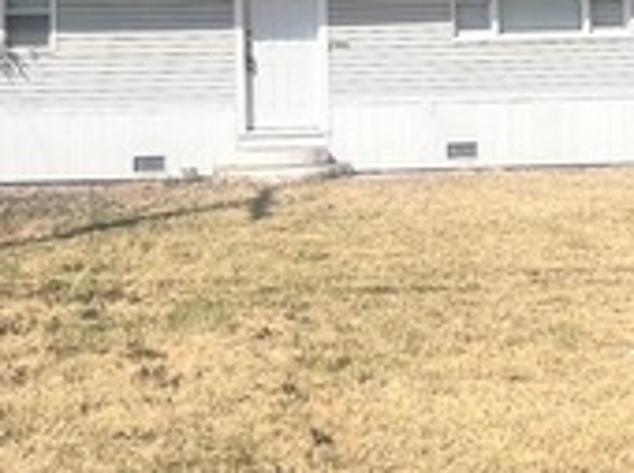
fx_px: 933
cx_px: 349
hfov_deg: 37.5
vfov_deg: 27.6
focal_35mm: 51
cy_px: 60
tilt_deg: +0.6
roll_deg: +1.0
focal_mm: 1.57
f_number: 1.8
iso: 32
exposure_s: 1/2732
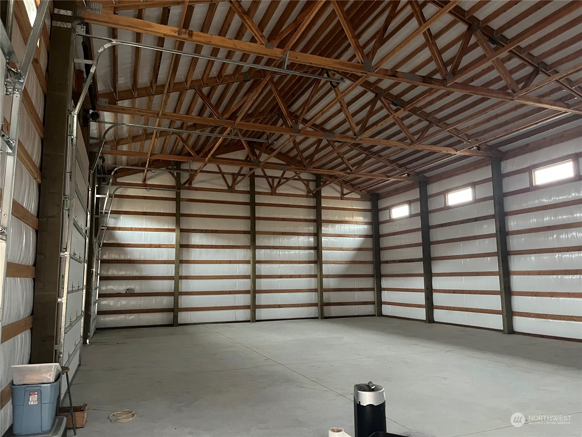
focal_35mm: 26
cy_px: 218
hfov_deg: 67.3
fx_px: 437
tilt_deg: +6.6
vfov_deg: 53.1
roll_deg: +0.8
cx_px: 291
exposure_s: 1/33
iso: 640
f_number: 1.6
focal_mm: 5.1
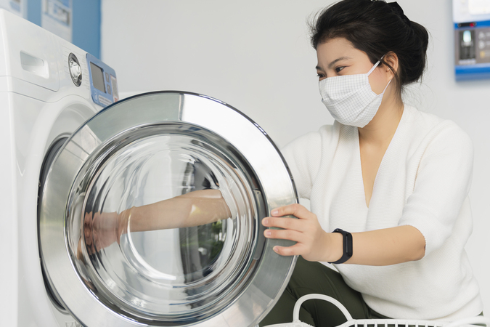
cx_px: 207
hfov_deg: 31.4
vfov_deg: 21.2
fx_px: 871
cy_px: 198
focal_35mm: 64
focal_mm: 45
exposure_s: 1/320
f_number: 2.8
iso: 400
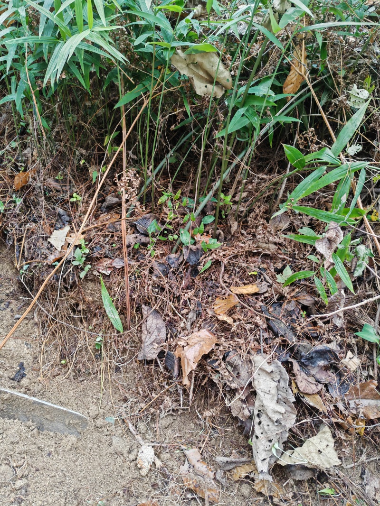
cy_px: 253
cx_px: 190
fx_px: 395
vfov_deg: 65.3
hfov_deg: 51.3
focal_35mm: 27
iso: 1250
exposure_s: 1/250
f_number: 1.9
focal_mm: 5.52
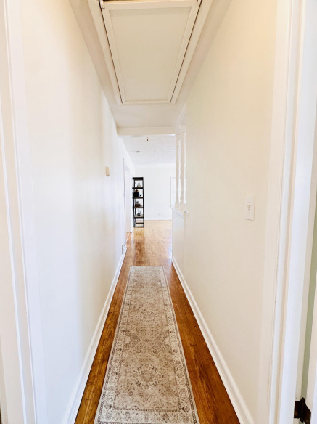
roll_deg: -0.2
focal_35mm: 16
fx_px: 196
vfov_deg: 94.5
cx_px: 137
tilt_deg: -5.2
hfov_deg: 77.6
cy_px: 212
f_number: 2.2
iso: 160
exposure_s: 1/120
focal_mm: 2.22
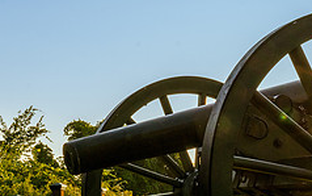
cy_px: 128
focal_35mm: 75
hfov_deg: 27.5
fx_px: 638
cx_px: 176
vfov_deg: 17.4
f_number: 16
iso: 250
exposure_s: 1/250
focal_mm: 20
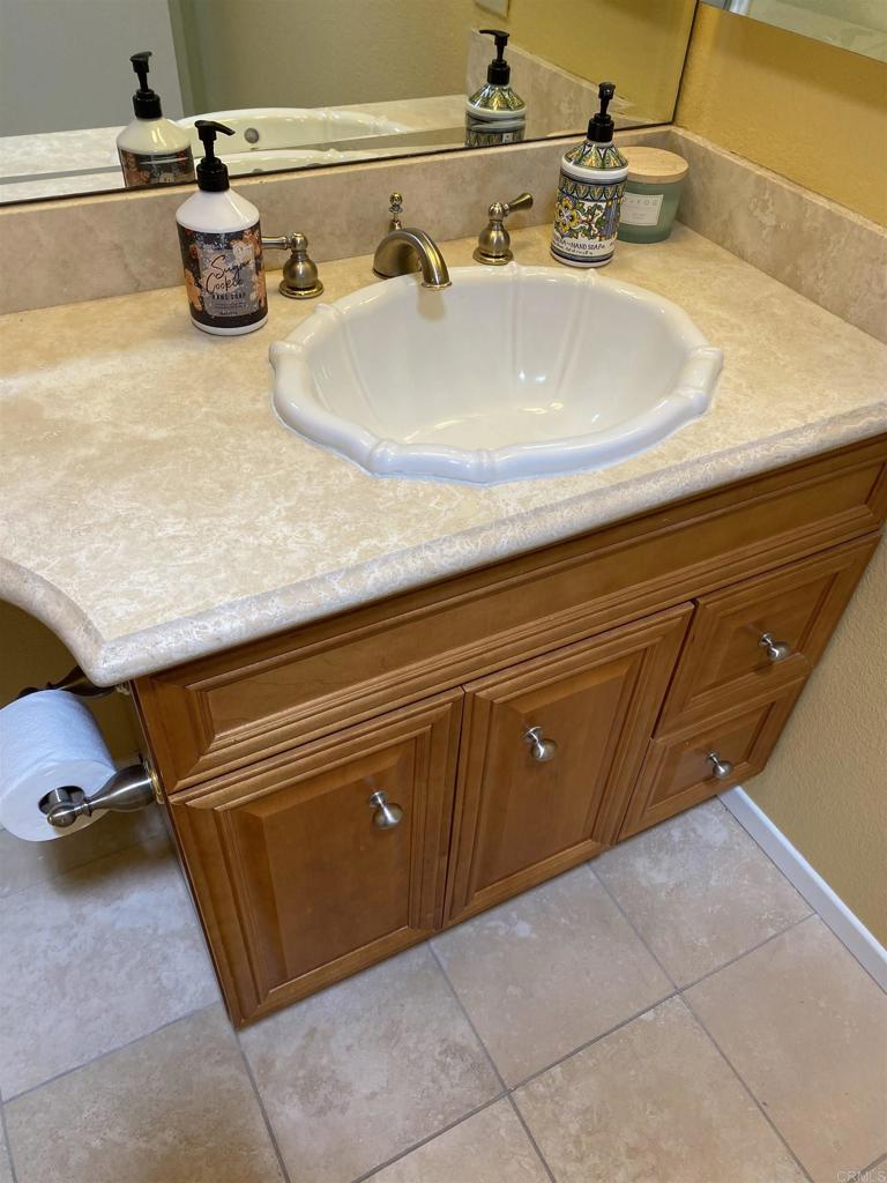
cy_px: 592
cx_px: 444
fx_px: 888
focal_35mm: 26
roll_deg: -3.5
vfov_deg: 67.3
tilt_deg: -42.5
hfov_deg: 53.1
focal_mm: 4.25
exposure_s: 1/120
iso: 100
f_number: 1.8
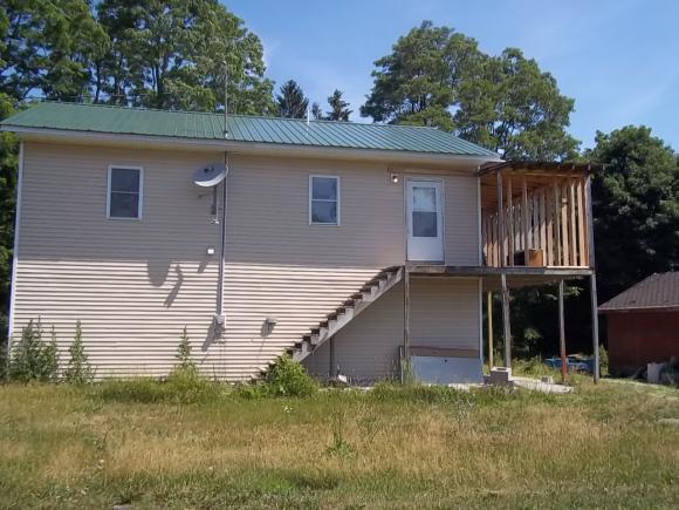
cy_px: 255
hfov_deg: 51.4
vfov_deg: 39.7
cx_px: 340
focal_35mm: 36
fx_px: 706
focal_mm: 6.5
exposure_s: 1/160
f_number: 8
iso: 80
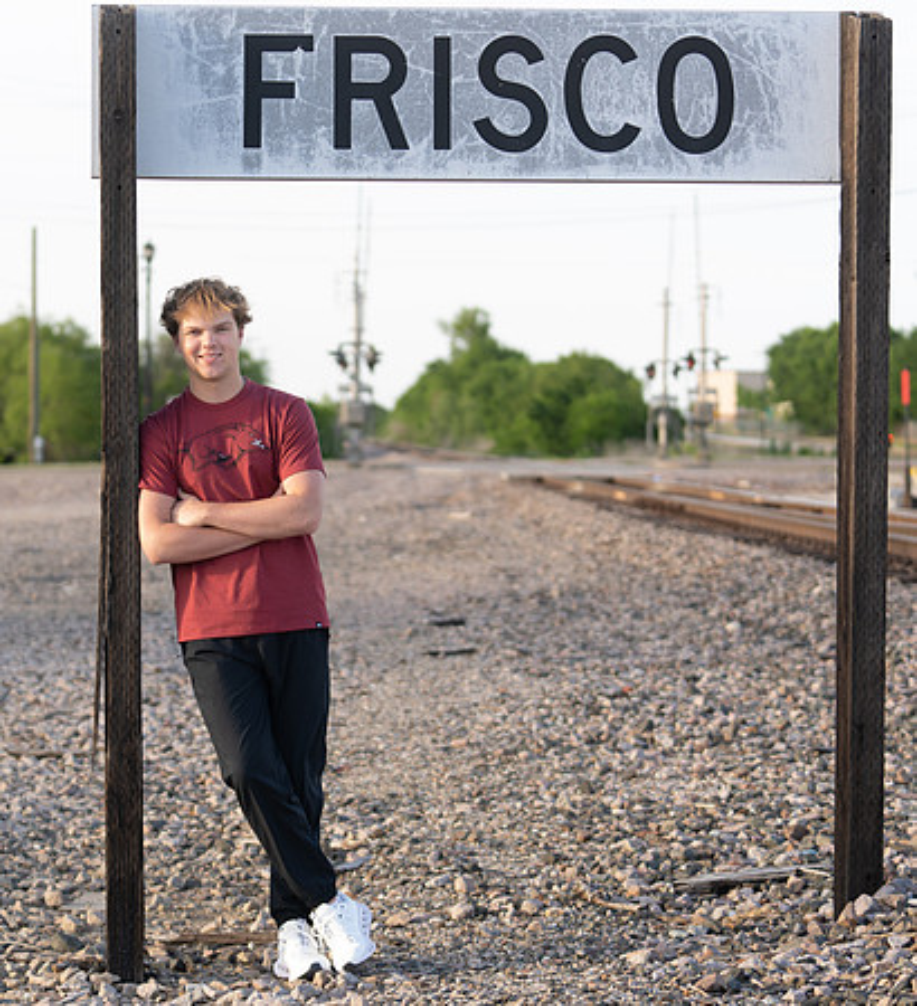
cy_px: 488
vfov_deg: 17.6
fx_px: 3248
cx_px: 273
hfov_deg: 16.0
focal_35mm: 103
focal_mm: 70
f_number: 2.8
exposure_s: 1/250
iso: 80
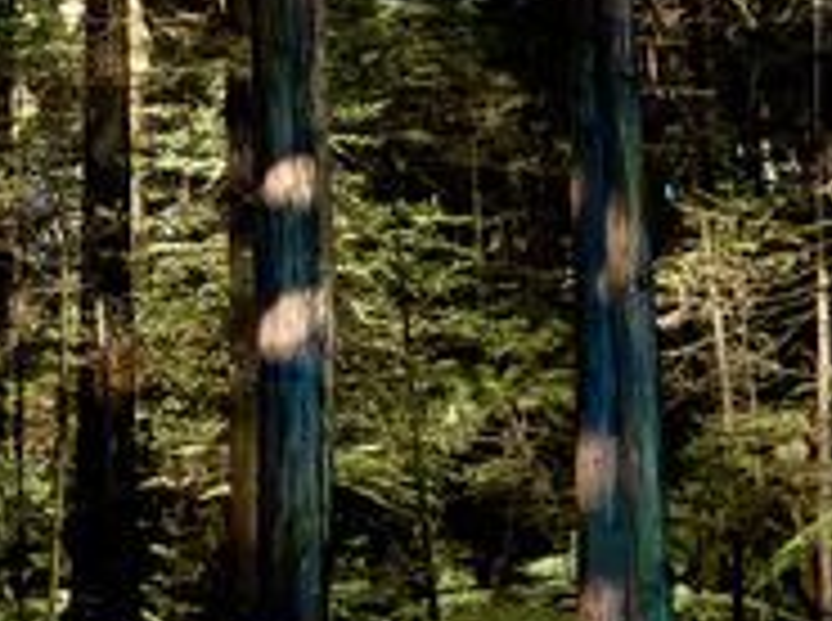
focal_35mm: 78
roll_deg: -0.2
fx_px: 1871
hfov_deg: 24.7
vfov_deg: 18.0
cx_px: 175
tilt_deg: +8.0
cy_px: -104
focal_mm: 6.76
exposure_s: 1
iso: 5000
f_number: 1.78
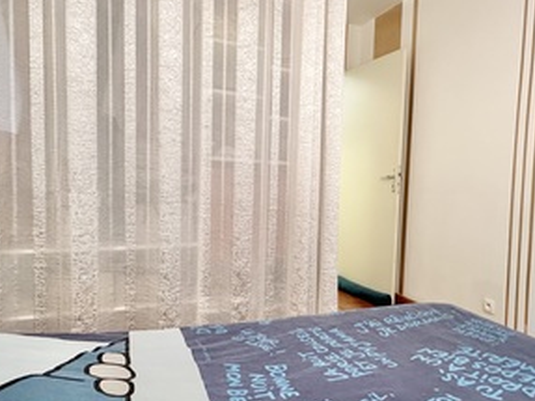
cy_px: 218
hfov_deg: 66.7
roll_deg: -1.9
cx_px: 320
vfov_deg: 53.0
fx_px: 402
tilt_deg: -4.1
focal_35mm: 26
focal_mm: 2.22
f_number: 2.2
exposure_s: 1/50
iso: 250
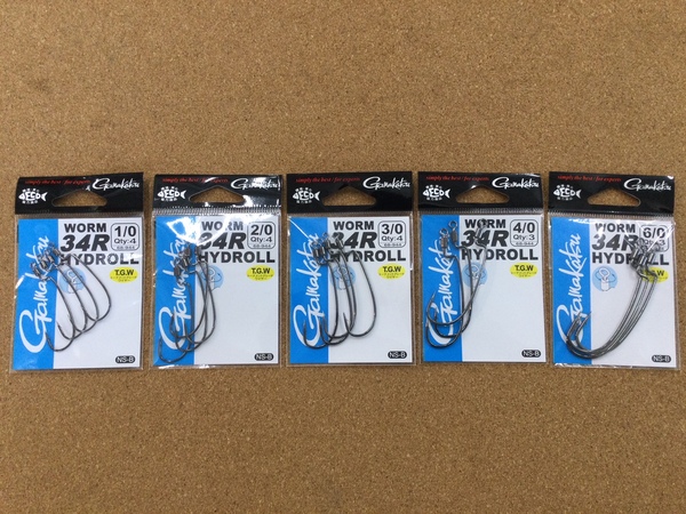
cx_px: 343
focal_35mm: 31
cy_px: 257
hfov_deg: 58.4
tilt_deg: -83.3
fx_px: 614
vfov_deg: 45.4
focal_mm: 3.3
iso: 25
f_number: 2.4
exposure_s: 1/30
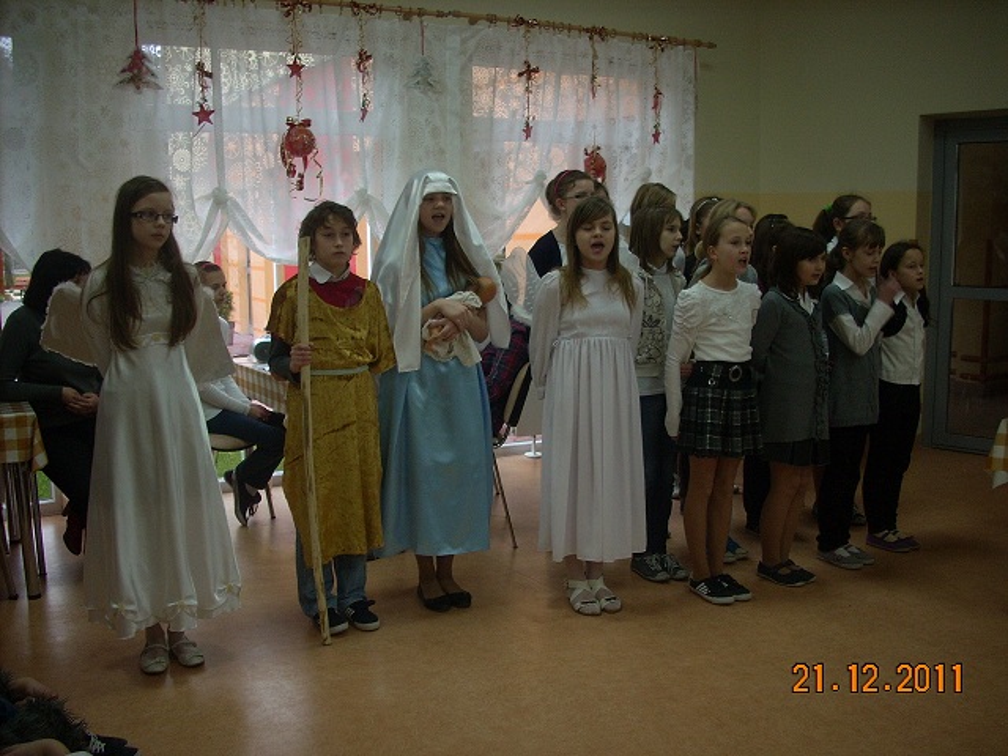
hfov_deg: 50.1
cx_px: 504
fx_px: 1077
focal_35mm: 37
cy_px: 378
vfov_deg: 38.7
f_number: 2.8
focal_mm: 6.2
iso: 100
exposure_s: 1/30
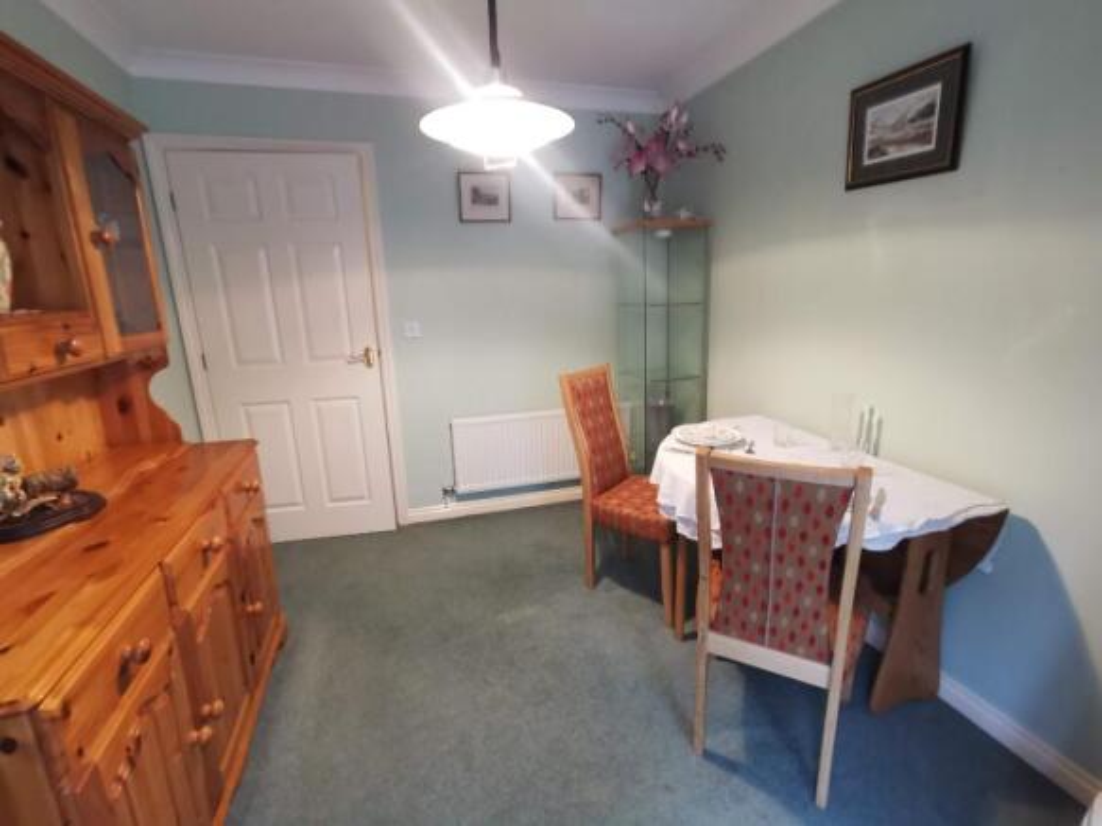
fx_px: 541
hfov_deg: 91.0
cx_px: 551
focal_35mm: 17
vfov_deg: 74.7
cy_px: 413
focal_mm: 2.26
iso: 400
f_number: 2.2
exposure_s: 1/25
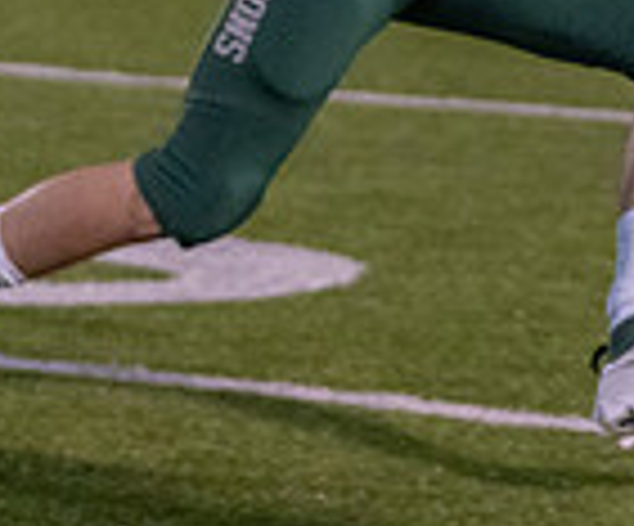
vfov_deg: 3.3
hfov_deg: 4.0
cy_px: -386
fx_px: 8987
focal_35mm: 472
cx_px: 1237
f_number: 2.8
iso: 5000
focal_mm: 94
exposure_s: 1/1250
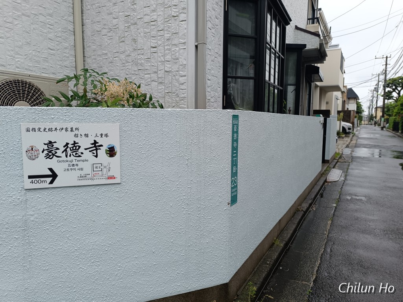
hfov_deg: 71.6
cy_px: 151
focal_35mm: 24
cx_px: 202
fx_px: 279
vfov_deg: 56.8
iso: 81
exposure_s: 1/100
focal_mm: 6.14
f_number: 1.65
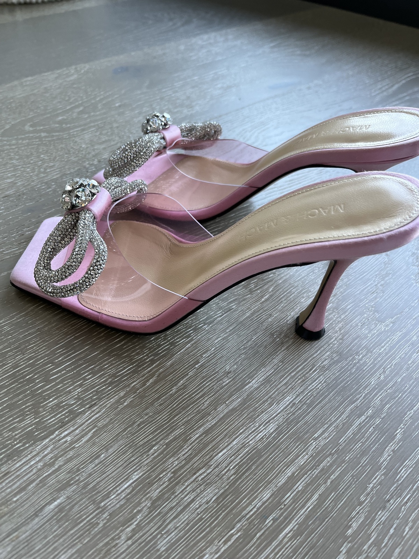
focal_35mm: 26
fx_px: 420
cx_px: 210
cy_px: 280
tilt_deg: -47.6
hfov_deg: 53.1
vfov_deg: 67.3
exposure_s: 1/121
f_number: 1.6
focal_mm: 5.1
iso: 125
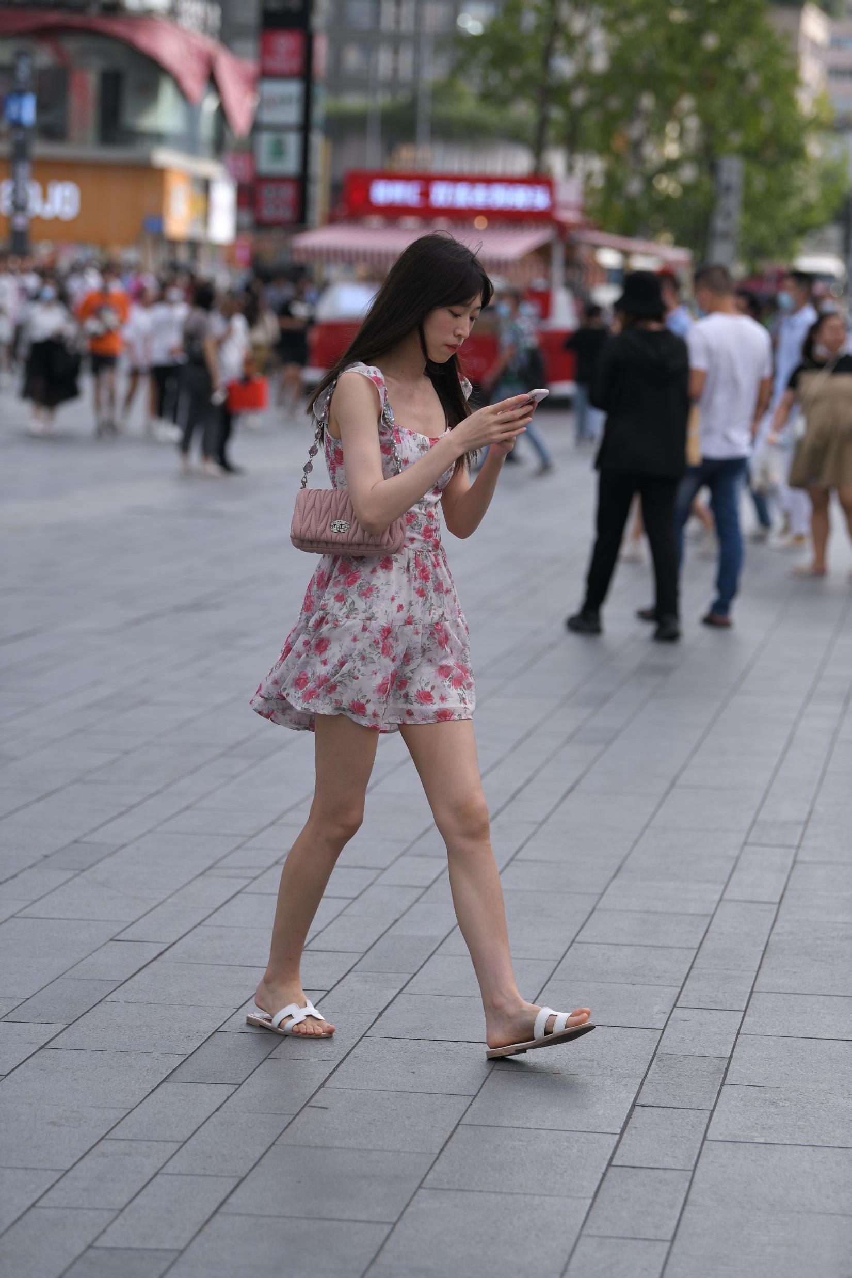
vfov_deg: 16.8
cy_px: 639
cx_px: 426
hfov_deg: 11.2
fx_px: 4330
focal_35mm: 122
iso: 110
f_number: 3.5
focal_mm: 122
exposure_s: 1/640
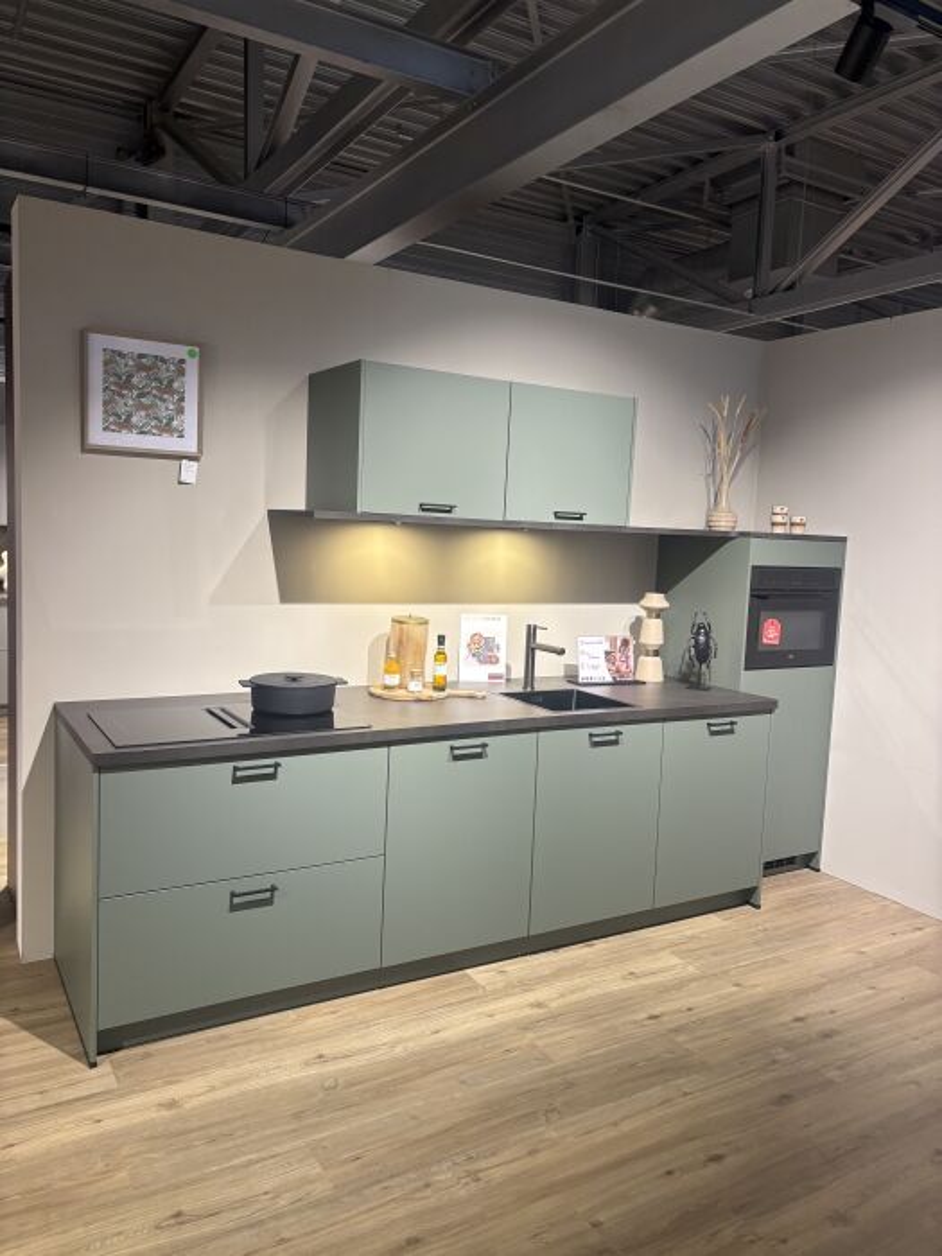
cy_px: 628
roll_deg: -2.3
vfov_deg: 67.3
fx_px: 943
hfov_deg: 53.1
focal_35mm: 26
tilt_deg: -5.7
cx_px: 471
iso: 125
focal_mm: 5.96
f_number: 1.6
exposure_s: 1/89
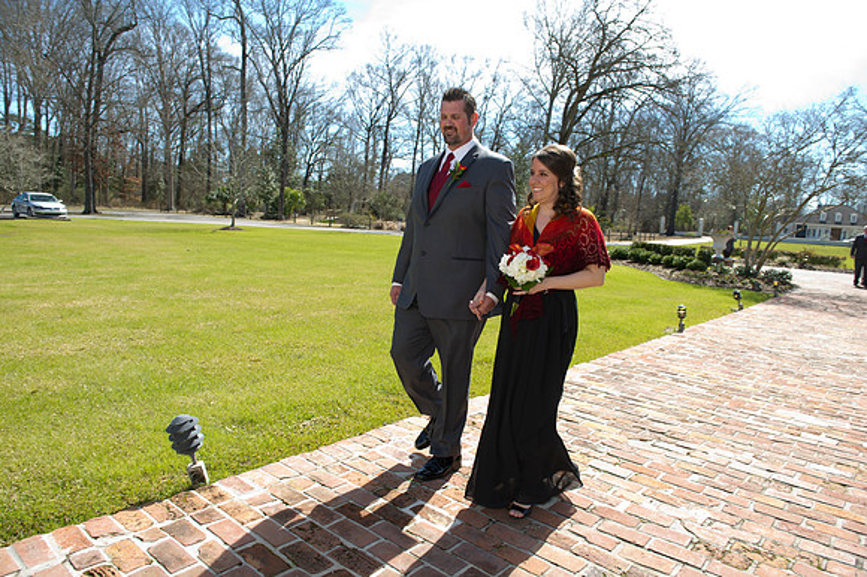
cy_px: 288
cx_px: 434
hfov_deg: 73.8
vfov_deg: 53.1
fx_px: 578
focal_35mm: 24
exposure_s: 1/200
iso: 100
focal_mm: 24
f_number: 5.6
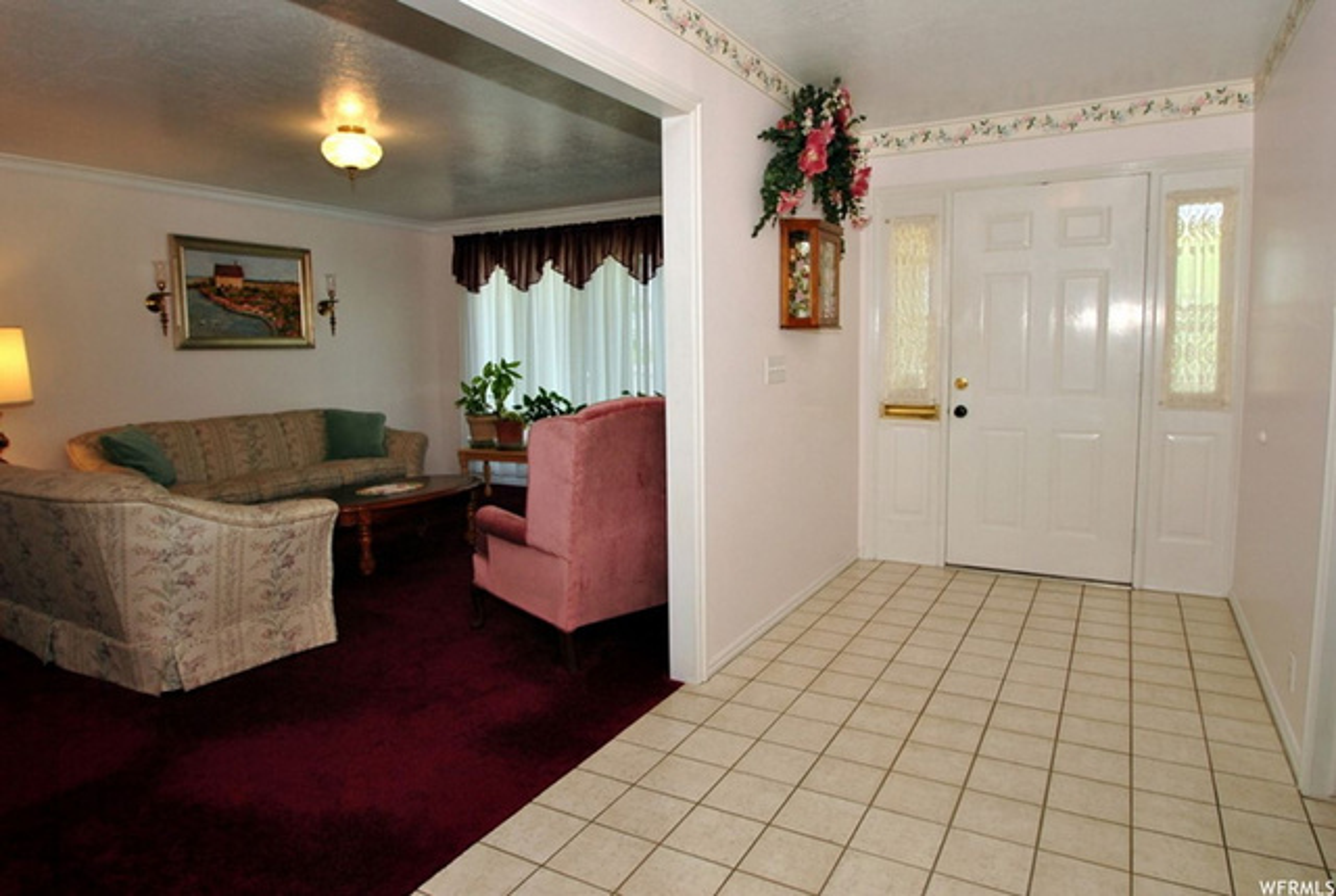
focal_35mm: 21
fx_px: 781
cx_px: 668
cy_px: 448
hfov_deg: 81.1
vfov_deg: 59.7
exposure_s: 1/125
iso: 200
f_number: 4.5
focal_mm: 14
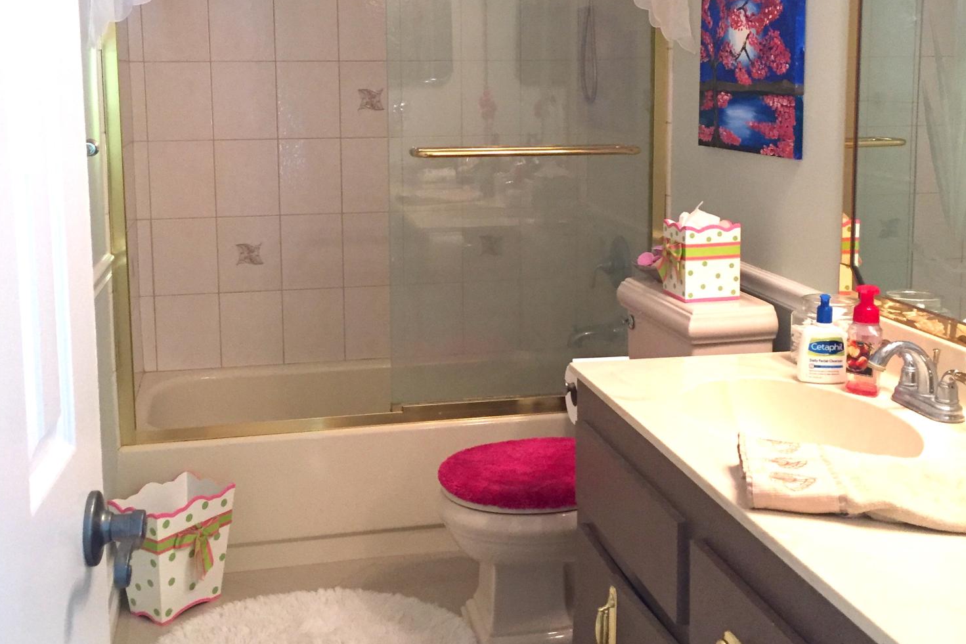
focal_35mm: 41
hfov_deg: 47.4
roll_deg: +1.2
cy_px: 211
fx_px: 1100
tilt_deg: -6.5
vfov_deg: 32.3
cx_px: 476
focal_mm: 4.15
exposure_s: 1/30
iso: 160
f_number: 2.2
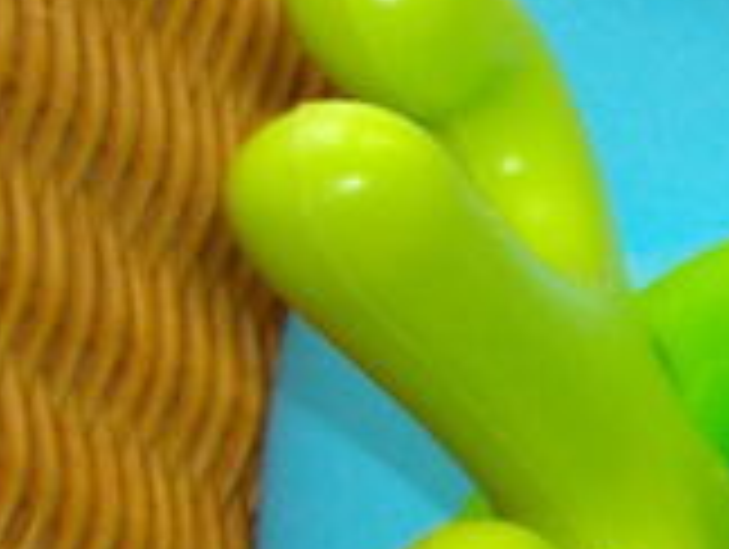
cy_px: 500
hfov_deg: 8.8
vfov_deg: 7.5
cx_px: 1890
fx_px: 4155
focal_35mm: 197
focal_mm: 5.7
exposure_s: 1/50
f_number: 2.9
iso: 107
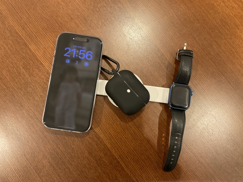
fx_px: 211
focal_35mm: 30
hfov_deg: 60.0
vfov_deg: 46.8
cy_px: 91
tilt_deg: -85.2
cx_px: 120
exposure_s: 1/33
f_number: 1.8
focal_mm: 3
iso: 250
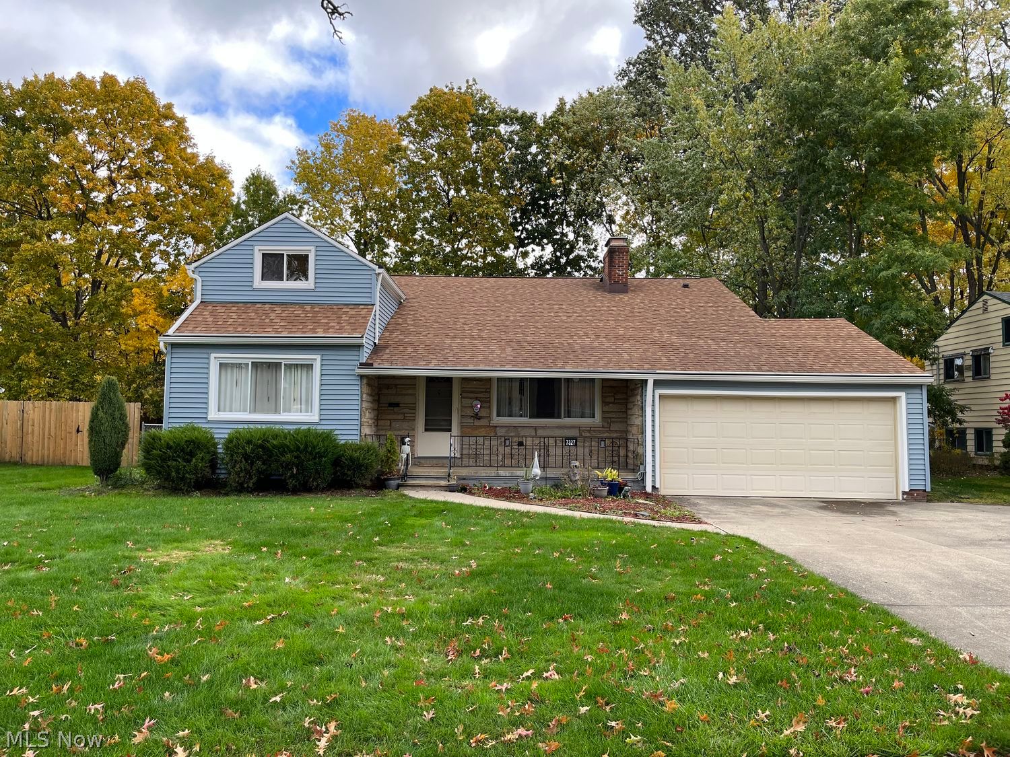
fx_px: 759
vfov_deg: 53.1
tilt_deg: +3.3
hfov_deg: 67.3
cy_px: 378
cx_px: 505
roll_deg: -0.7
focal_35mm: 26
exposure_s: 1/563
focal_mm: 5.1
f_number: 1.6
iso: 50
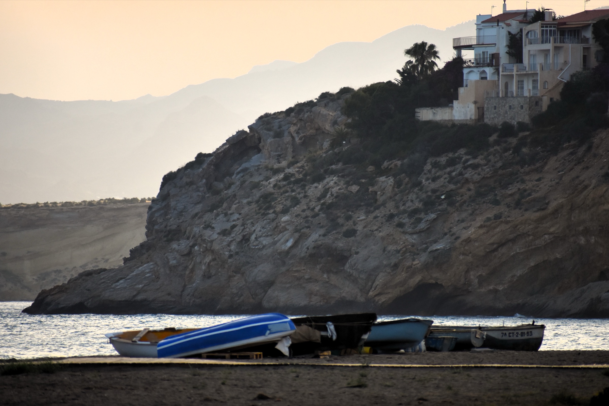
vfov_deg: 3.4
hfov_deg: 5.1
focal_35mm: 405
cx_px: 304
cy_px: 203
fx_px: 6849
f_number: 6.3
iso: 720
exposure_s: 1/1000
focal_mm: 270
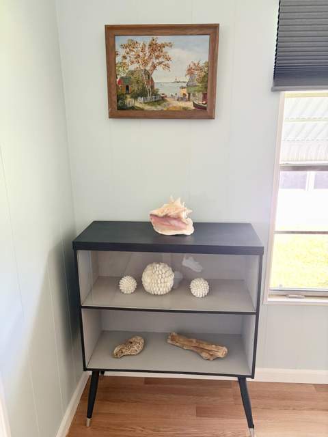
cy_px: 218
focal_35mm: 26
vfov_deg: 67.3
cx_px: 164
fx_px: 328
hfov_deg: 53.1
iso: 250
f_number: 1.6
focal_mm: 5.96
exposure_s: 1/60
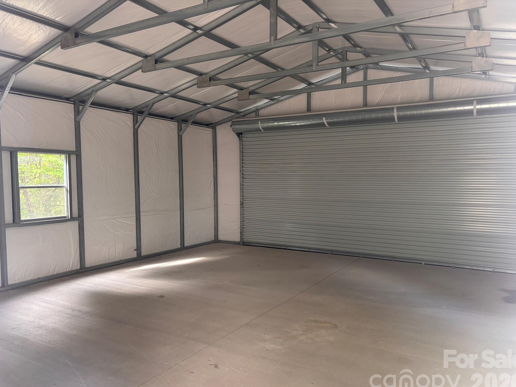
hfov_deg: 65.3
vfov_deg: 51.3
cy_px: 200
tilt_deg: -3.5
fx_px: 402
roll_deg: -0.3
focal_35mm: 27
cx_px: 259
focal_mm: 5.96
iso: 200
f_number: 1.6
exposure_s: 1/60
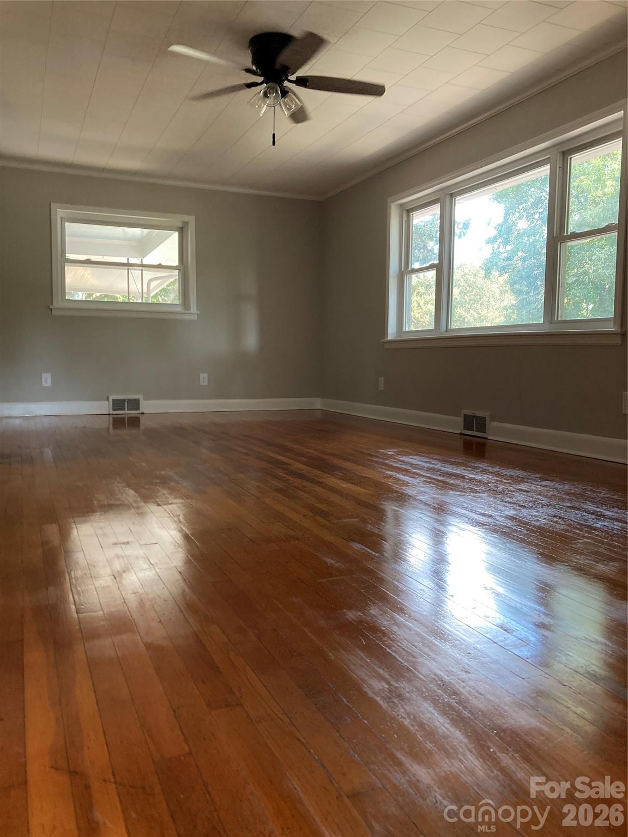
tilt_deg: -3.7
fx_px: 677
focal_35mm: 28
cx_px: 314
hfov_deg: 49.7
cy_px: 418
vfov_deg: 63.4
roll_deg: +0.1
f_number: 1.8
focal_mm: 3.99
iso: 100
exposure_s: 1/60
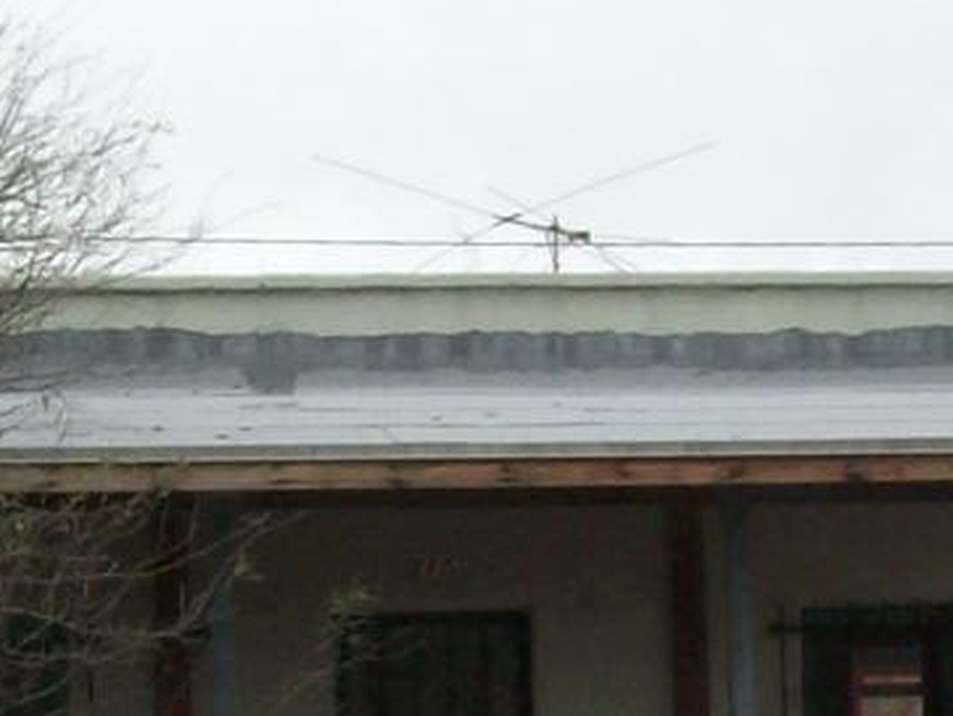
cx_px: 467
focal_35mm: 193
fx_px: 5315
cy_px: 555
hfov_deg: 10.2
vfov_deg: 7.7
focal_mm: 5.7
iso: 64
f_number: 5.5
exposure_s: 1/246
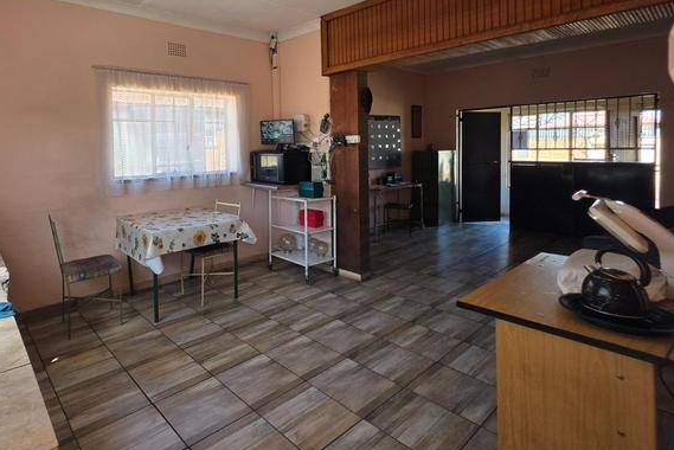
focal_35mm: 19
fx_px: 356
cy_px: 156
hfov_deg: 84.7
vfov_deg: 63.3
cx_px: 240
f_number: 1.9
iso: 50
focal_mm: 2.2
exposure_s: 1/100
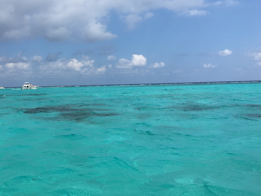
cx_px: 82
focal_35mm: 42
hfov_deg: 44.0
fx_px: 317
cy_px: 125
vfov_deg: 34.1
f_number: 2.2
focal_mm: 4.15
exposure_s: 1/2959
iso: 25
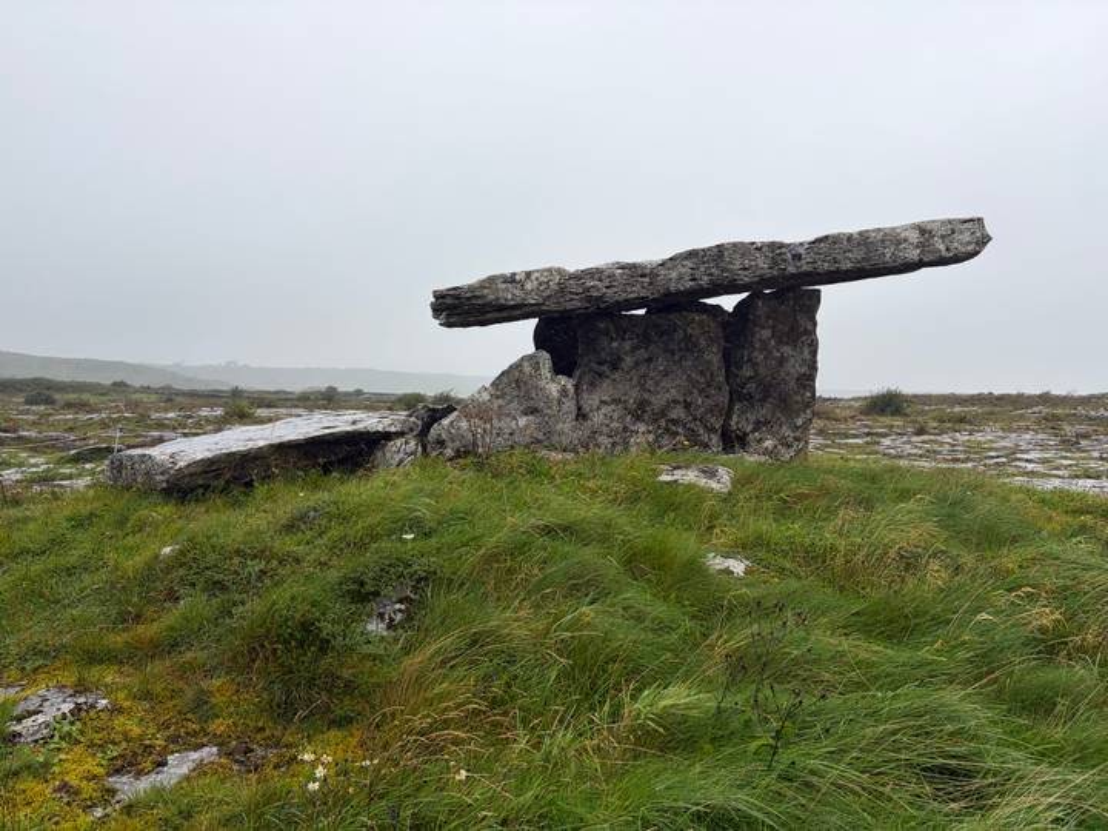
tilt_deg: -2.1
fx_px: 832
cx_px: 554
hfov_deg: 67.3
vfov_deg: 53.1
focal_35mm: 26
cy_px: 416
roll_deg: -1.4
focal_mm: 5.96
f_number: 1.6
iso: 50
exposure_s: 1/791
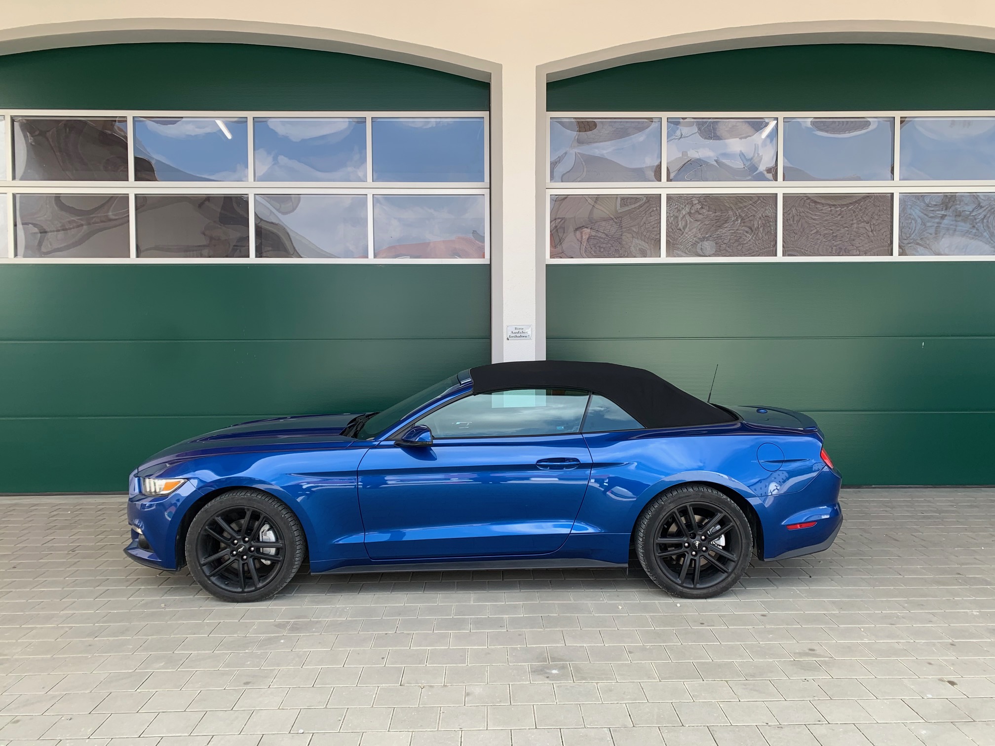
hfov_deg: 67.3
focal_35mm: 26
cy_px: 373
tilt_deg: -2.6
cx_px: 498
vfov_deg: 53.1
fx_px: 747
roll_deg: -0.1
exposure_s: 1/382
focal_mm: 4.25
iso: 25
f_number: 1.8
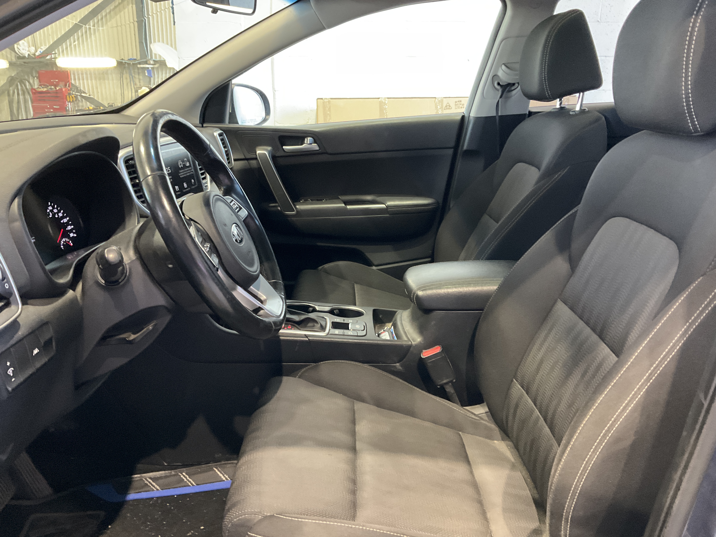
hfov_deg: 61.7
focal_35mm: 29
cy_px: 268
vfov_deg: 48.2
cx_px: 358
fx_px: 600
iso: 250
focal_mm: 3
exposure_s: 1/30
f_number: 1.8
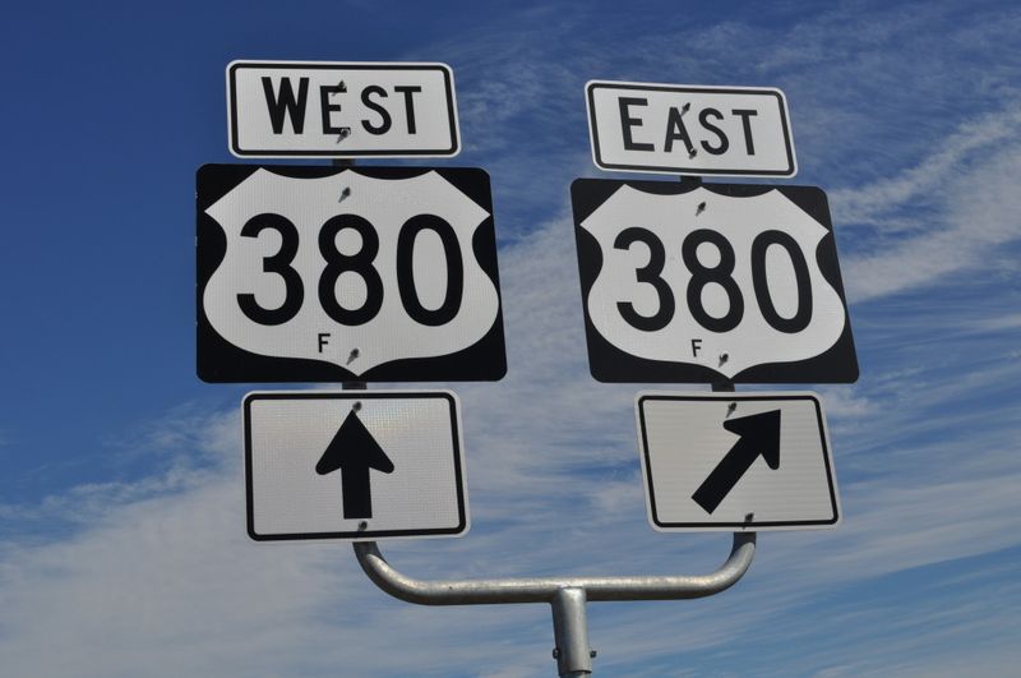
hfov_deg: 41.2
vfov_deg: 28.0
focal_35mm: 48
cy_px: 339
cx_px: 510
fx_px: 1359
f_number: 13
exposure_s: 1/640
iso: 200
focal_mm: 32
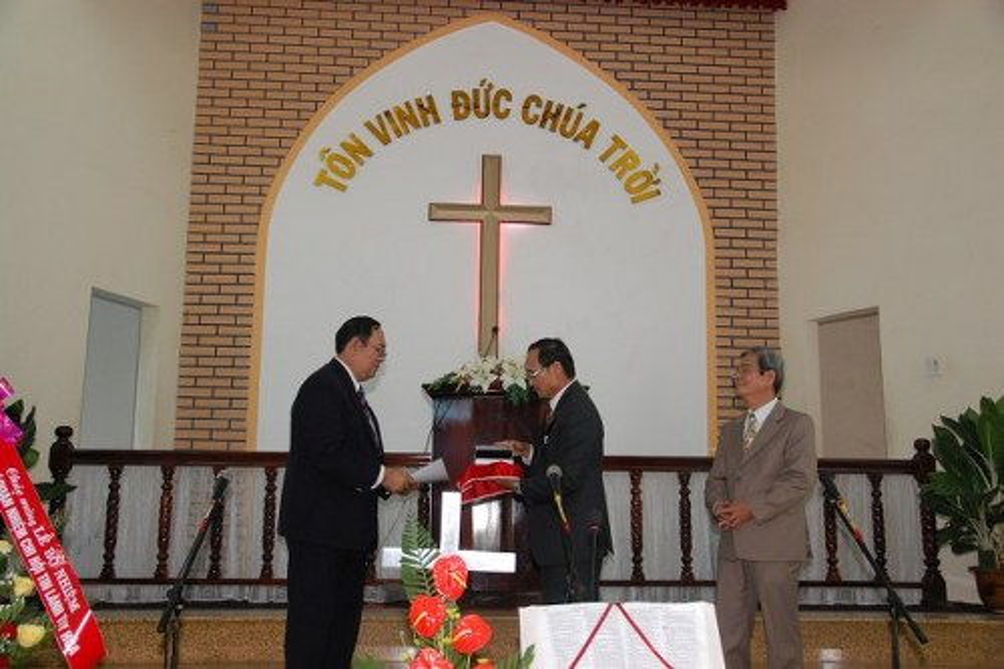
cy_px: 334
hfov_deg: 51.3
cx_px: 502
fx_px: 1045
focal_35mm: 38
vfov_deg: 35.5
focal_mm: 25
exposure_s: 1/60
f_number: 4
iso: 640
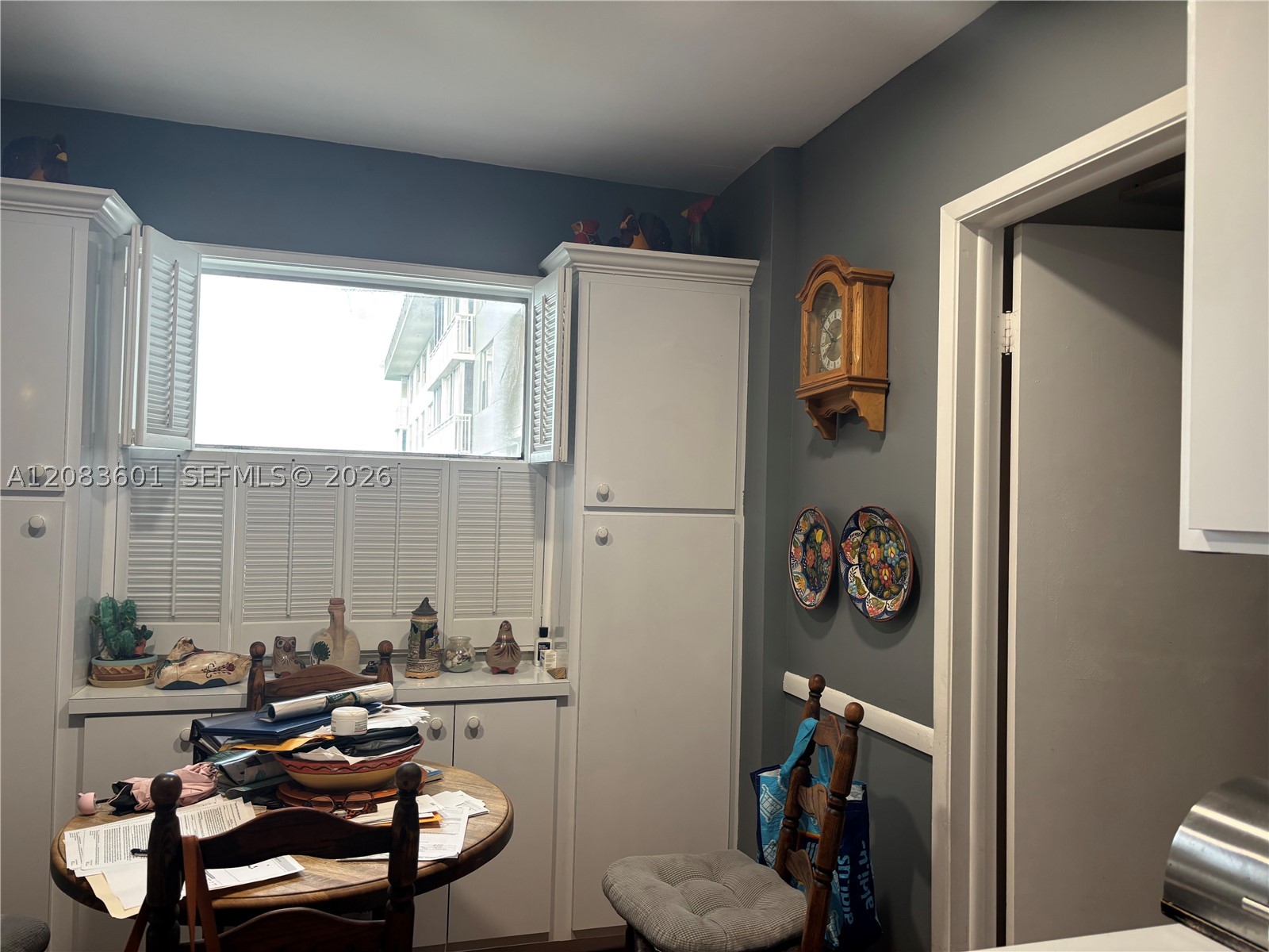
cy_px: 476
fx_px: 953
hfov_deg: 67.3
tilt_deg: +0.5
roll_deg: -1.7
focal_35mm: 26
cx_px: 634
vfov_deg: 53.1
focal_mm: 5.96
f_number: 1.6
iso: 100
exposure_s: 1/60
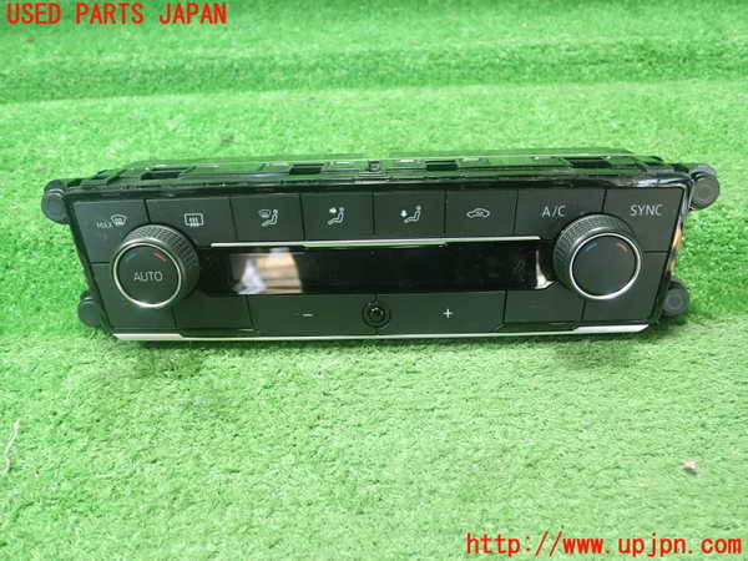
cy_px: 280
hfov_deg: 60.0
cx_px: 374
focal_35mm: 30
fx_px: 648
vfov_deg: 46.8
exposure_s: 1/100
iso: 800
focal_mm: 5.5
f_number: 2.3
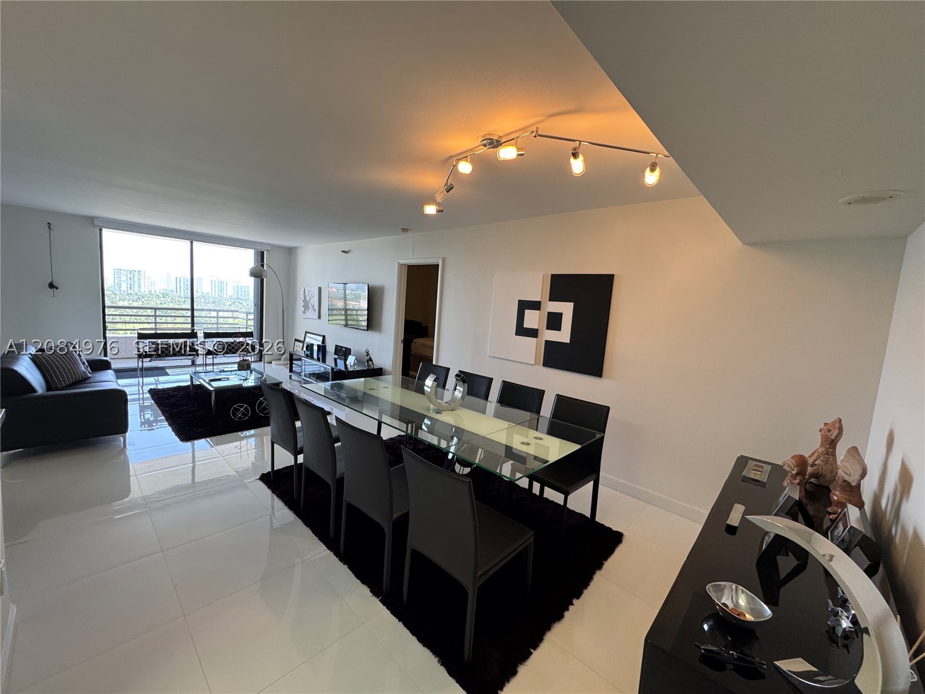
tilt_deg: -6.5
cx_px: 462
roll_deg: -4.6
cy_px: 347
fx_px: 374
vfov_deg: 85.7
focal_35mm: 14
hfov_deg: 102.1
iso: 200
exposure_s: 1/120
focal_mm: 2.22
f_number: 2.2
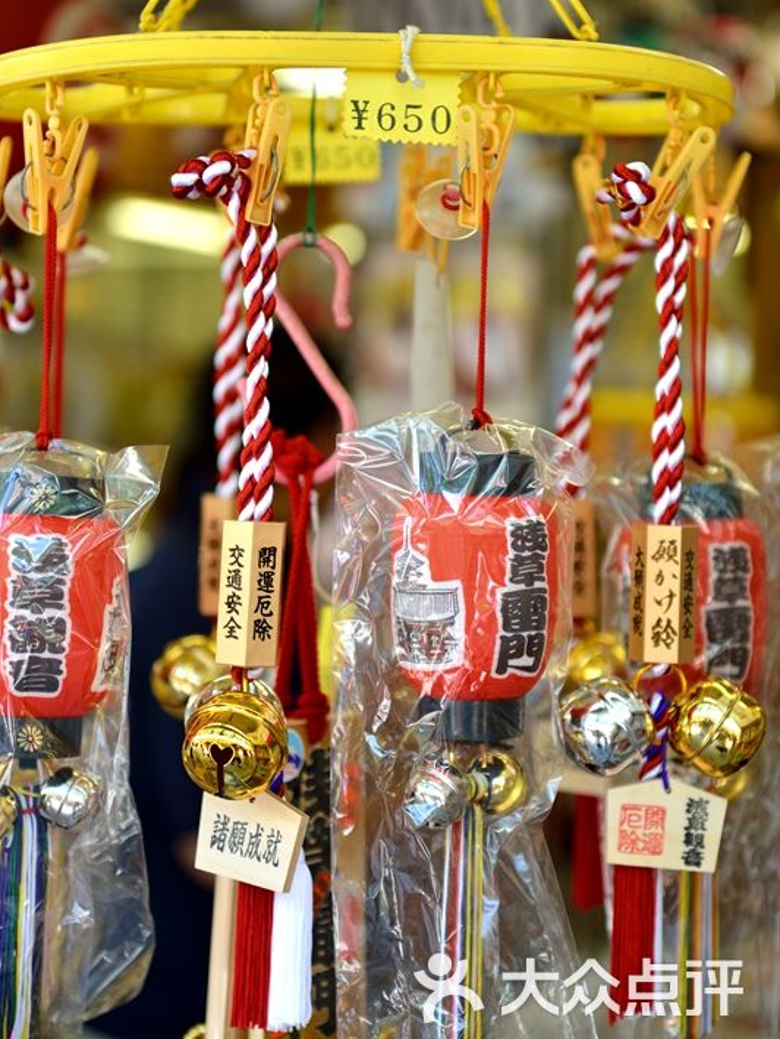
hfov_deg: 19.4
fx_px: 2283
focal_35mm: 76
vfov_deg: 25.6
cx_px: 390
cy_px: 478
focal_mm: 70
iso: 100
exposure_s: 1/125
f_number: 3.2
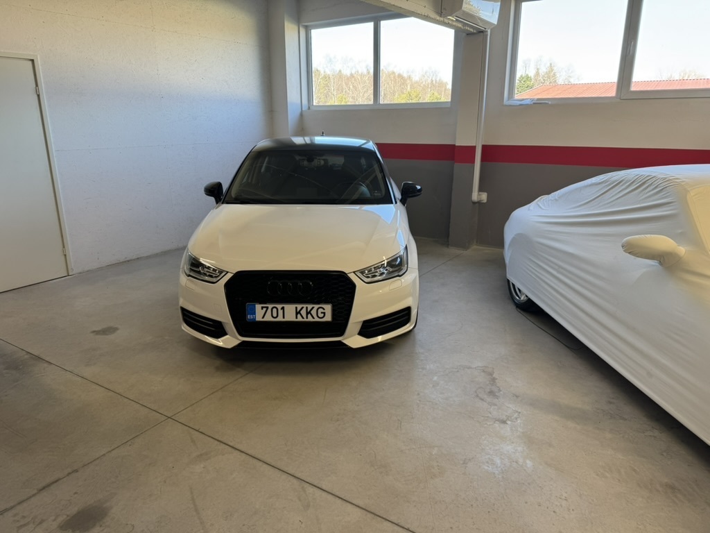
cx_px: 355
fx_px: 492
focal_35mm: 24
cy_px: 266
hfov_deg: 71.6
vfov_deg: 56.8
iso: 64
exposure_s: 1/83
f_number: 1.78
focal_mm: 6.76
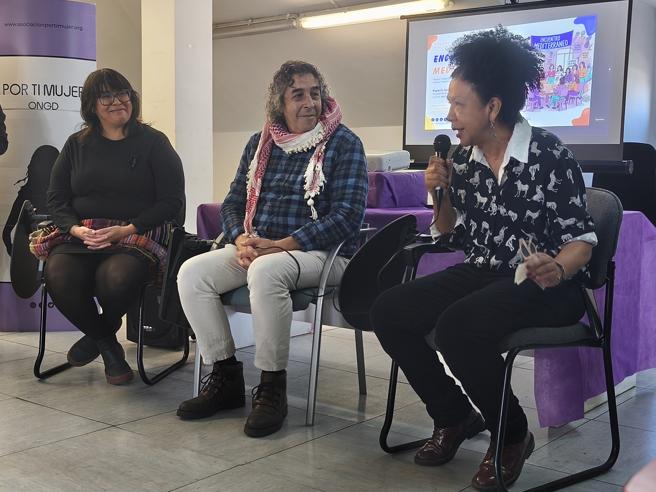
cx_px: 328
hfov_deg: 45.8
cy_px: 246
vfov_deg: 35.1
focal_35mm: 41
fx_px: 777
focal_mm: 6.18
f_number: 1.65
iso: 800
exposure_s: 1/50
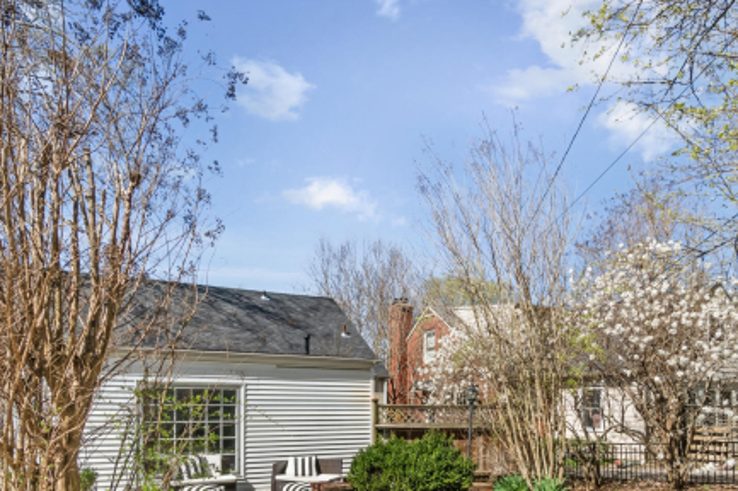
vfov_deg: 46.2
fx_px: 533
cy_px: 411
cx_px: 412
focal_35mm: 26
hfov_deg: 69.2
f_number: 9
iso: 400
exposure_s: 1/250
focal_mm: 10
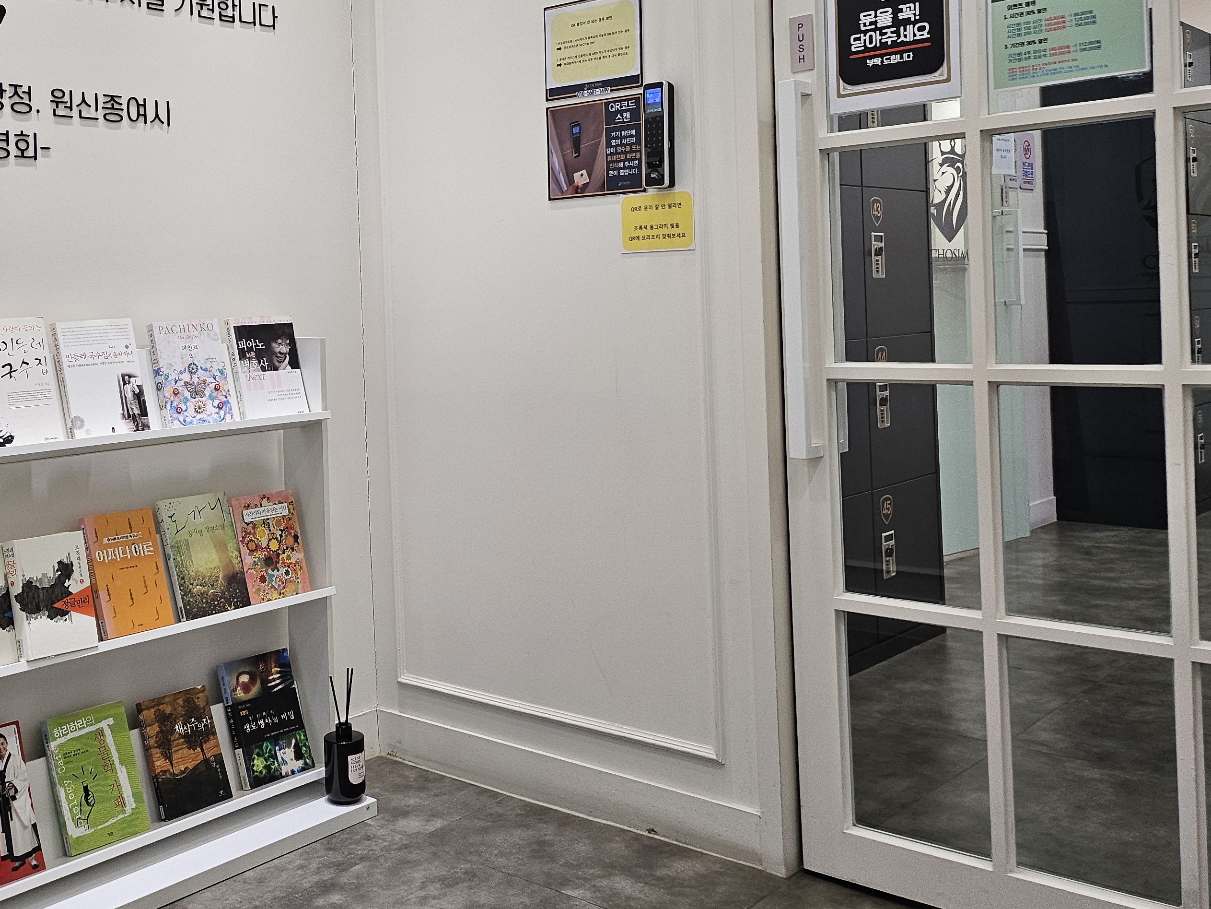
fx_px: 1330
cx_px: 410
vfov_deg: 37.2
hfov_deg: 48.2
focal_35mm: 38
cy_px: 285
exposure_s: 1/120
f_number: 1.8
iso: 125
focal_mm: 5
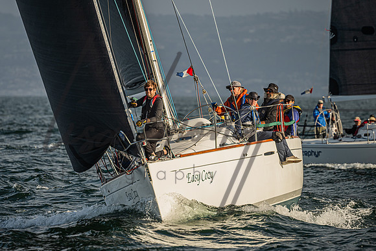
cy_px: 121
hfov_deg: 4.1
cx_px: 156
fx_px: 5197
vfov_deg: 2.8
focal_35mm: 497
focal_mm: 400
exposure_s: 1/800
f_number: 5.6
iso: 110
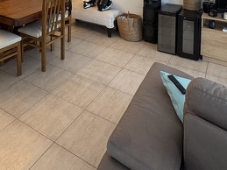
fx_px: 236
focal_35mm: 36
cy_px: -39
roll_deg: +1.1
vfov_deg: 32.2
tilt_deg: -4.0
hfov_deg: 50.6
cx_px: 78
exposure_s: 1/100
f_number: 2.2
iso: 200
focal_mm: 2.22
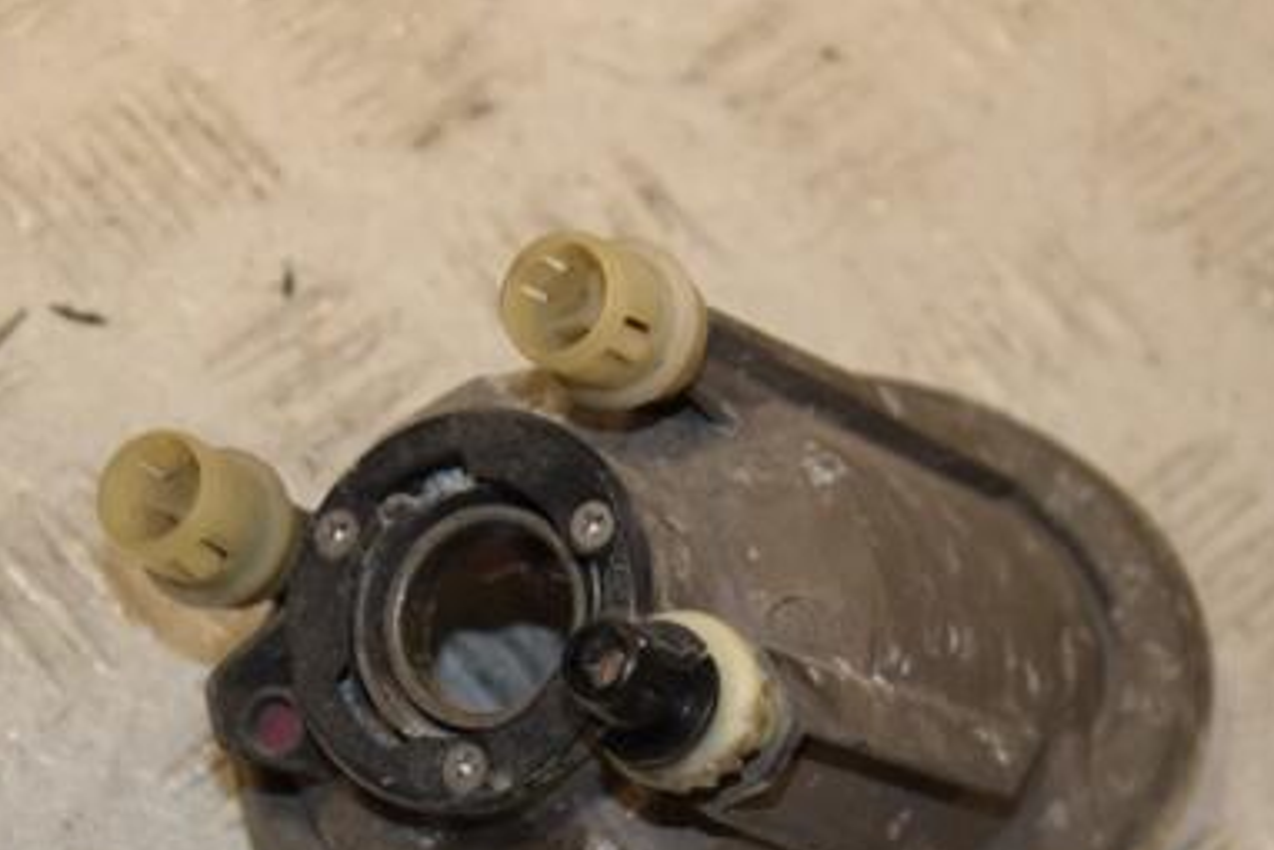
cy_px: 653
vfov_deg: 9.4
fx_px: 5168
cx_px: 640
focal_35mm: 146
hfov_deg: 14.1
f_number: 6.3
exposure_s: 1/200
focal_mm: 62
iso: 800
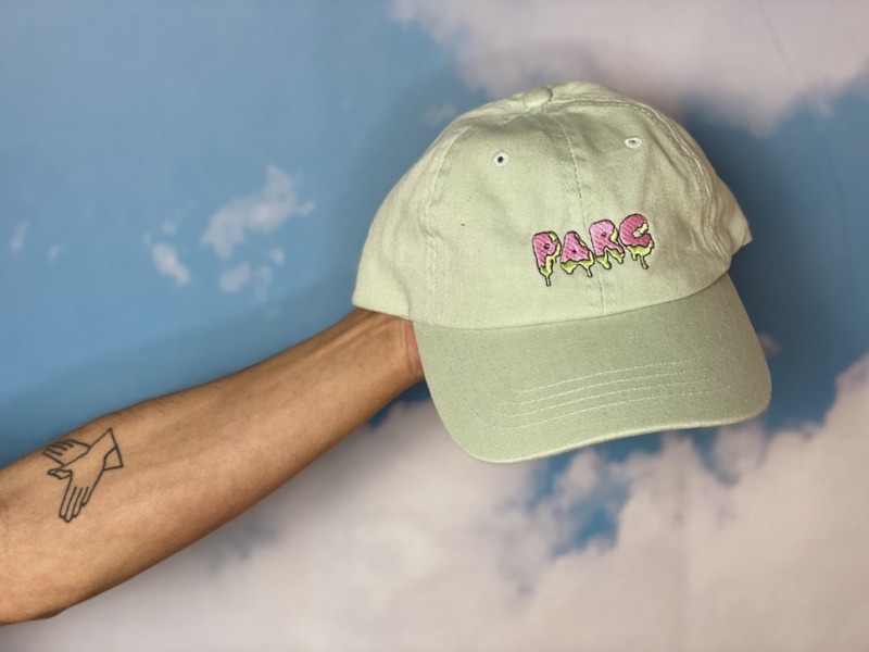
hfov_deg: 36.8
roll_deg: -0.4
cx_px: 434
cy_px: 326
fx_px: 1305
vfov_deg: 28.0
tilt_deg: -7.9
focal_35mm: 52
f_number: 2
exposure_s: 1/100
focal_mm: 6
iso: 100
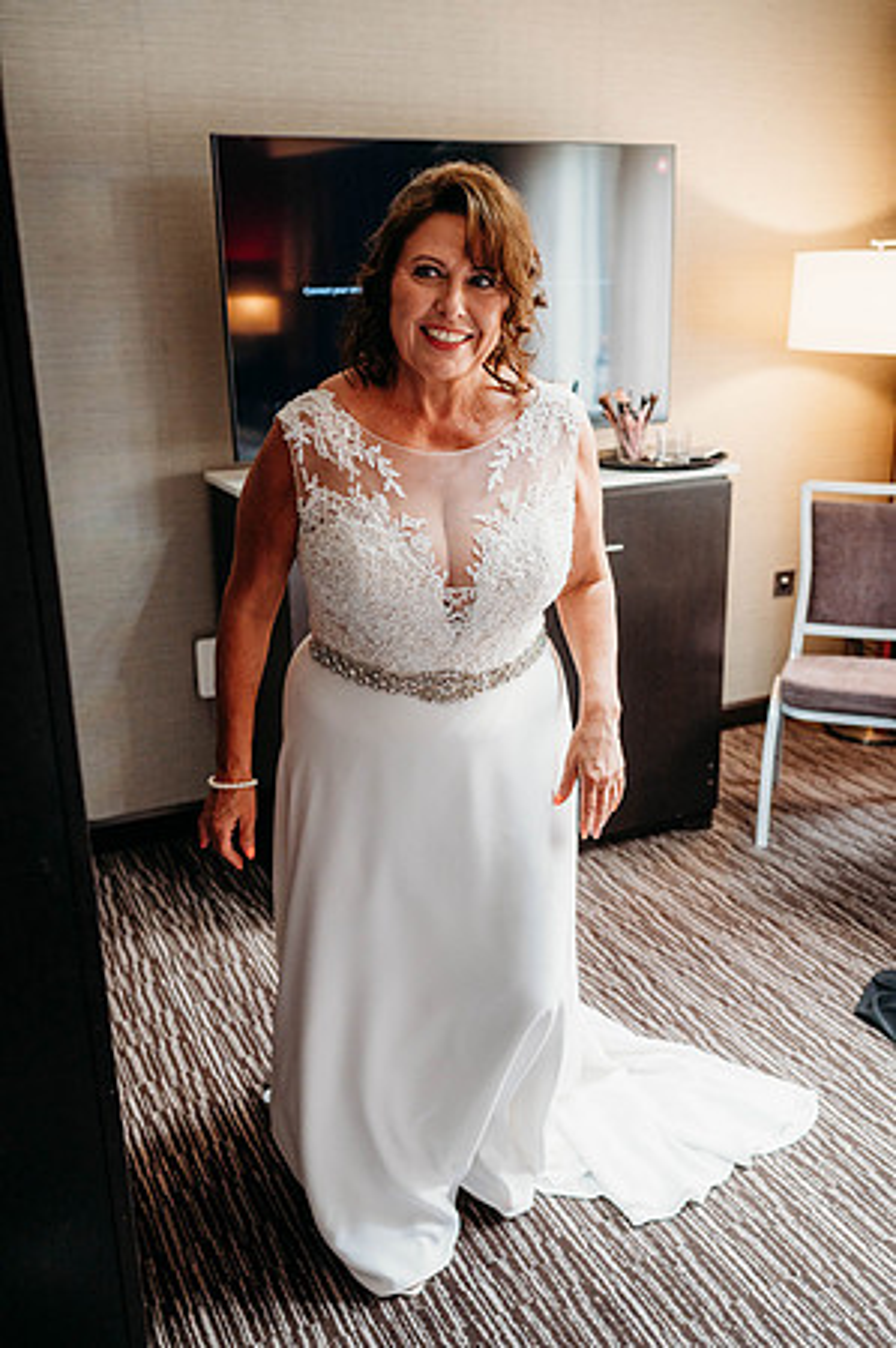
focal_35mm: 35
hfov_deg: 37.8
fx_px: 1310
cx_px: 448
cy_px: 674
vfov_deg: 54.5
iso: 1000
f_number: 2.8
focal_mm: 35
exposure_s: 1/200
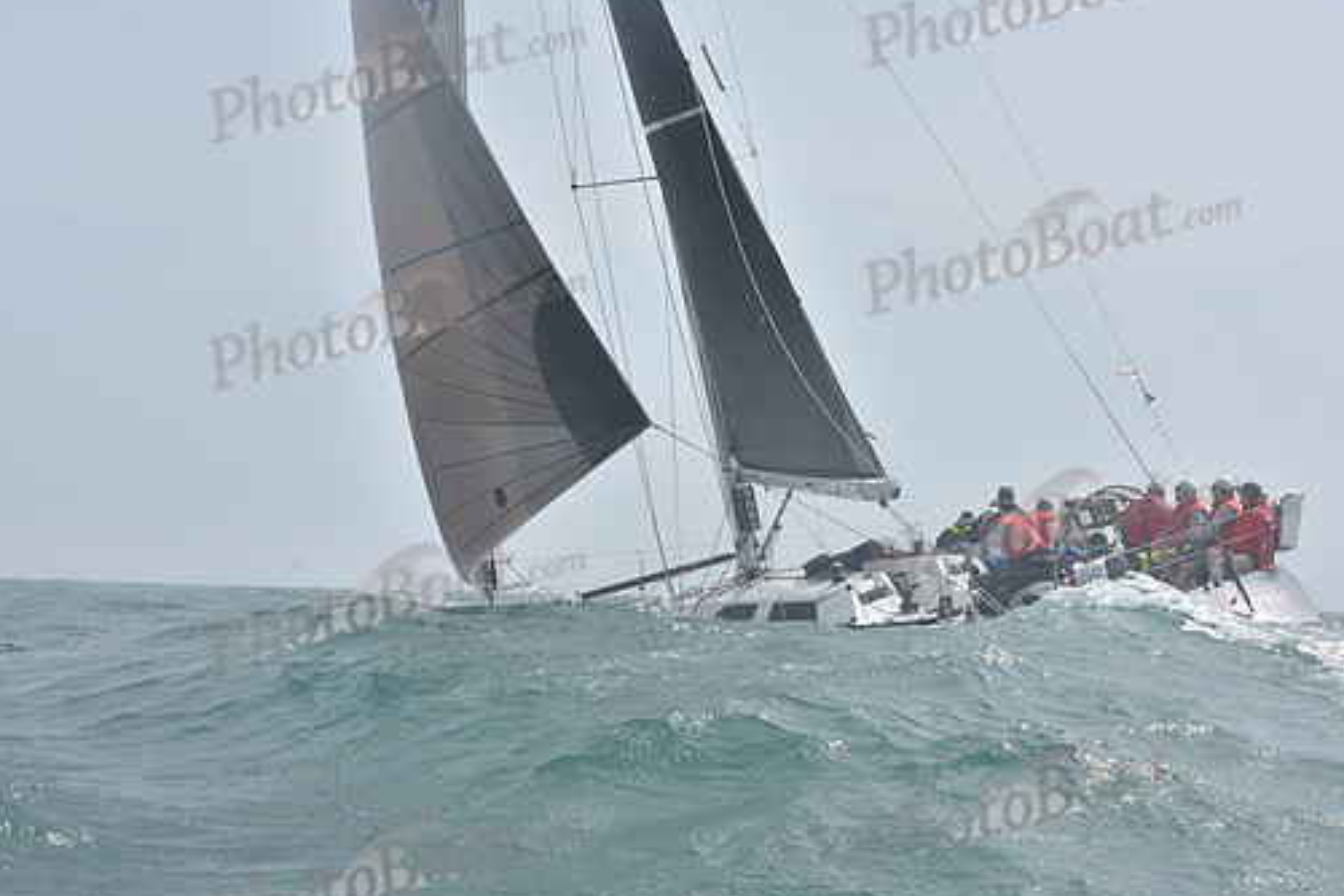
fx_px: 3024
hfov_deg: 25.1
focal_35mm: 81
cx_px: 727
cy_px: 423
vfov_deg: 16.9
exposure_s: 1/800
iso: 320
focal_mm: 70
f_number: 11
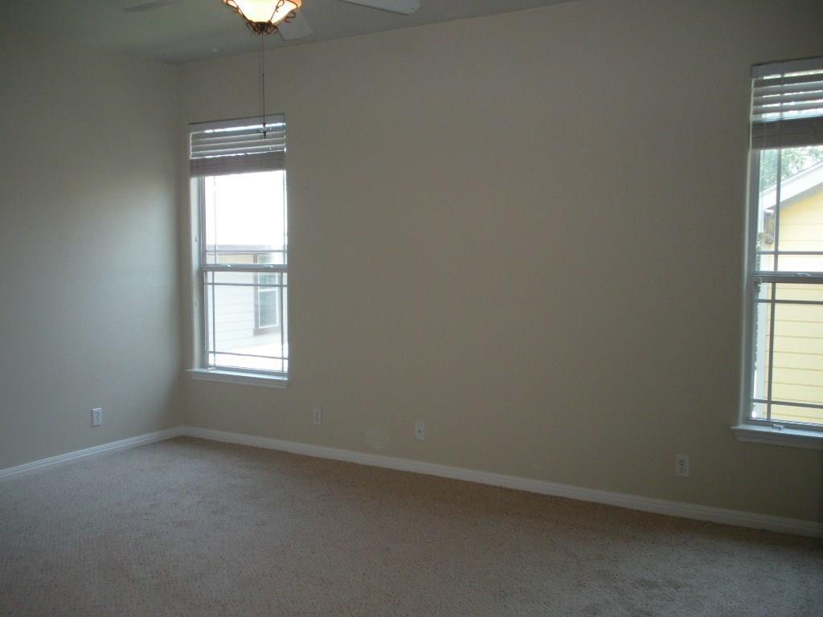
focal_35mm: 35
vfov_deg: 40.7
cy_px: 308
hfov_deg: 52.6
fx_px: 832
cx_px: 412
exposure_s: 1/62.6
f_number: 3.5
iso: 215
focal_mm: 6.3
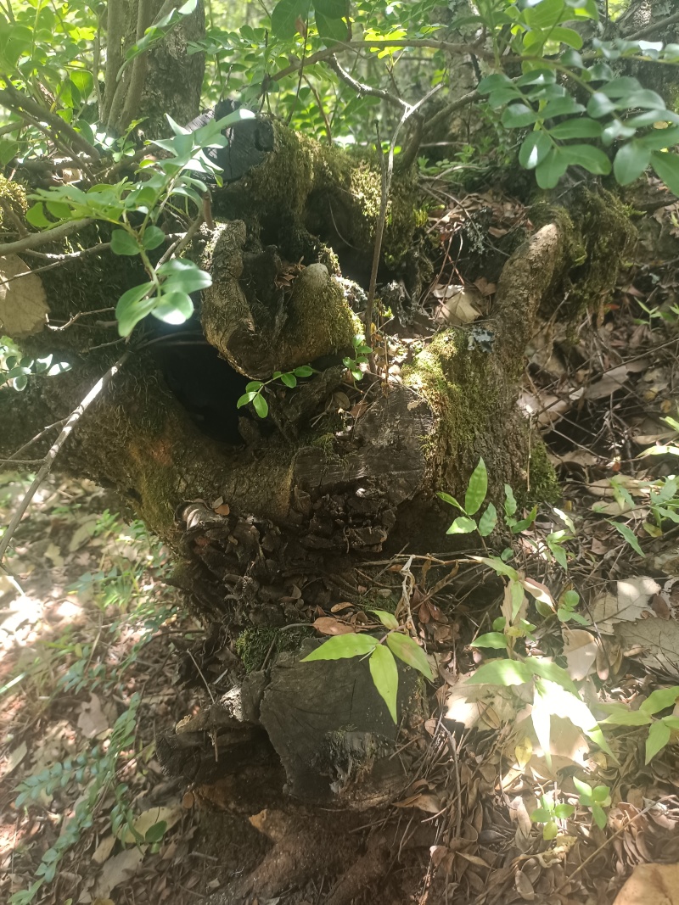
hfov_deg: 54.9
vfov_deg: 69.4
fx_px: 654
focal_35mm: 25
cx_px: 340
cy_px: 452
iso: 233
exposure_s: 1/100
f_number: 1.79
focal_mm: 4.75
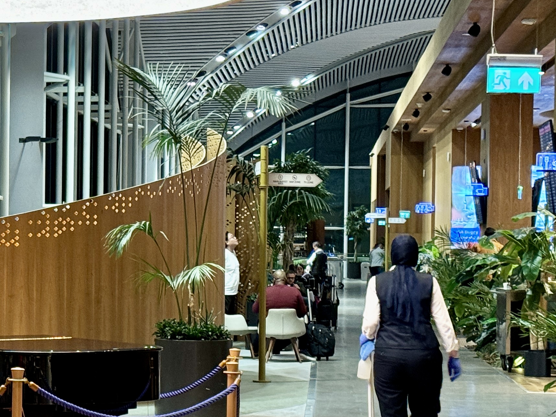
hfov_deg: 16.8
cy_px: 245
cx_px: -89
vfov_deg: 13.1
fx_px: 1815
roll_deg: -1.0
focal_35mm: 113
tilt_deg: -1.9
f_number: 1.78
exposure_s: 1/33
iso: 250
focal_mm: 6.86
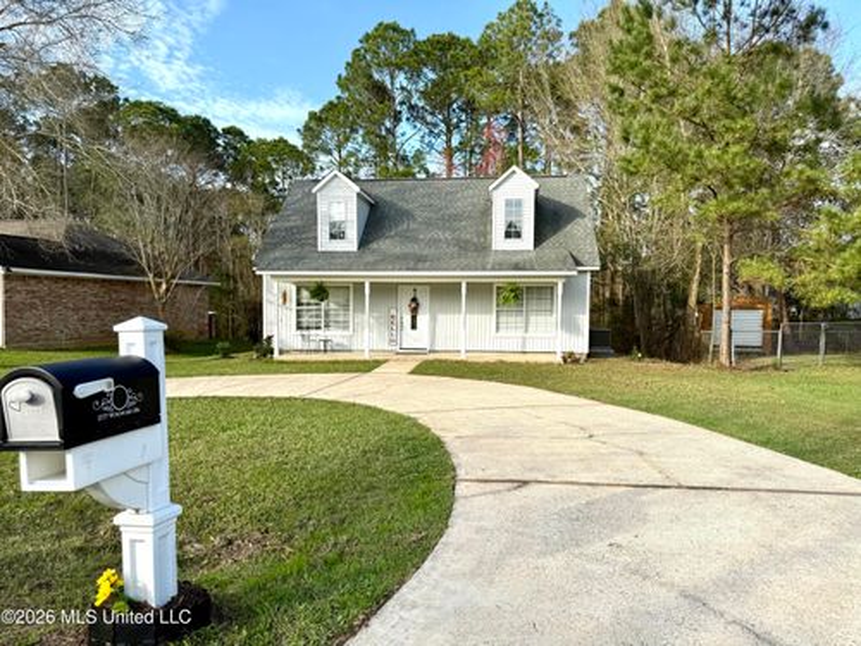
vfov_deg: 56.8
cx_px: 430
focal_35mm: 24
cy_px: 323
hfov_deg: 71.6
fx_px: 597
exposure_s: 1/1727
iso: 80
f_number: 1.78
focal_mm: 6.76
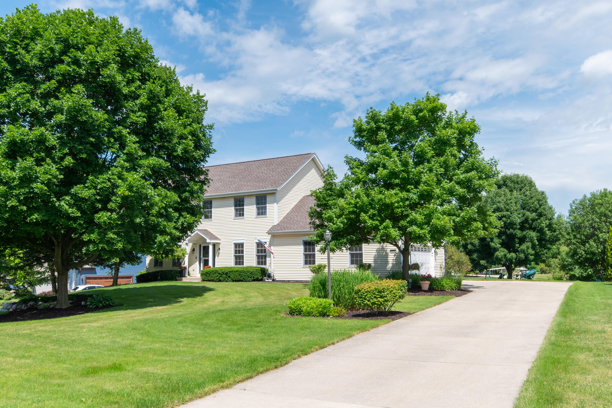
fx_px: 527
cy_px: 204
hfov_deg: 60.3
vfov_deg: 42.3
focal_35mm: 31
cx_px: 306
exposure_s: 1/640
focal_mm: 21
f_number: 8
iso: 250
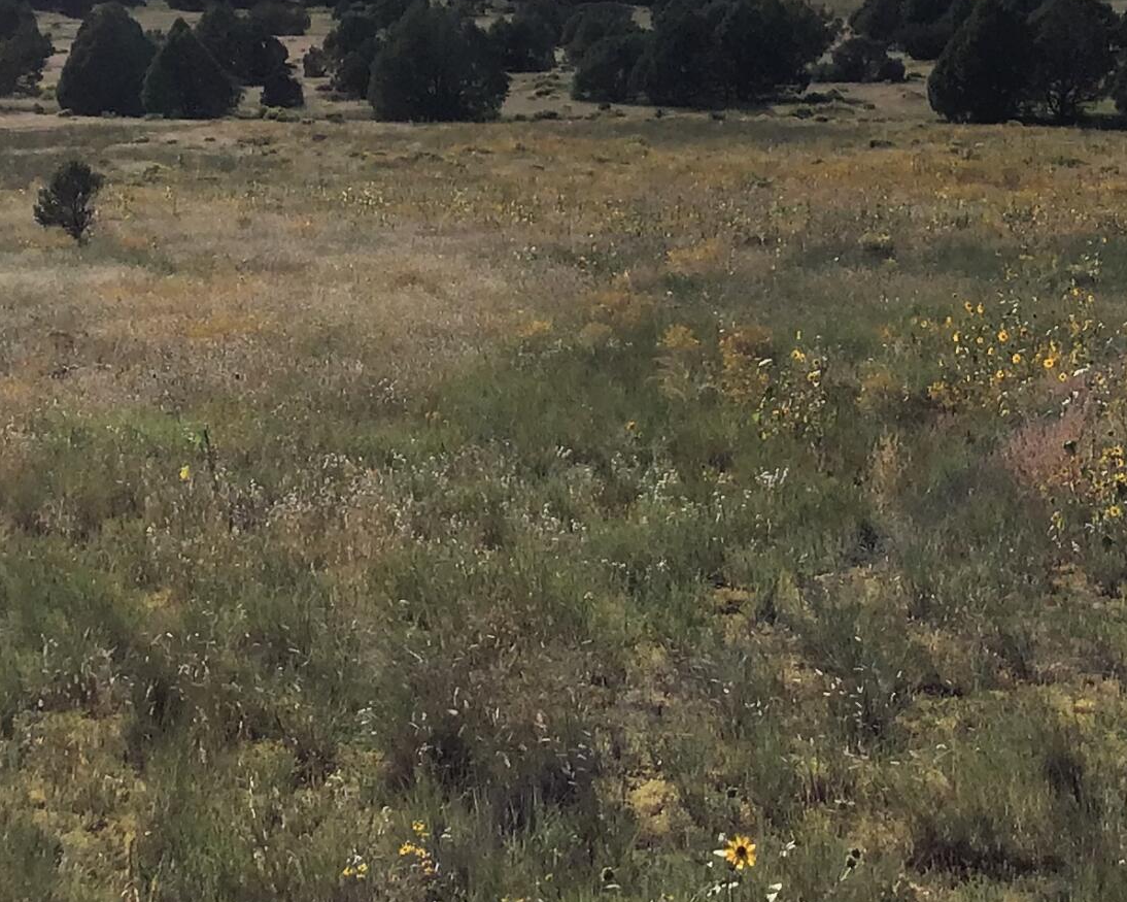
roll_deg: +0.4
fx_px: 2768
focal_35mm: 83
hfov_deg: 23.0
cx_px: 604
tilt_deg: -7.2
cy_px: 177
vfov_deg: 18.3
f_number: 2.4
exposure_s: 1/2469
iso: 25
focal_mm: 3.3
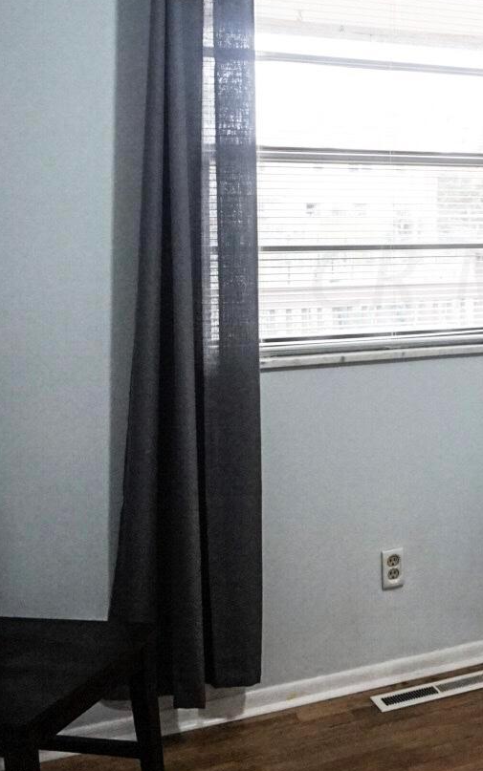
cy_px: 275
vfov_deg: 40.7
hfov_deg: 25.3
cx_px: 462
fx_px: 1031
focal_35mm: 49
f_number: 4
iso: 800
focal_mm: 16
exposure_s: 1/160
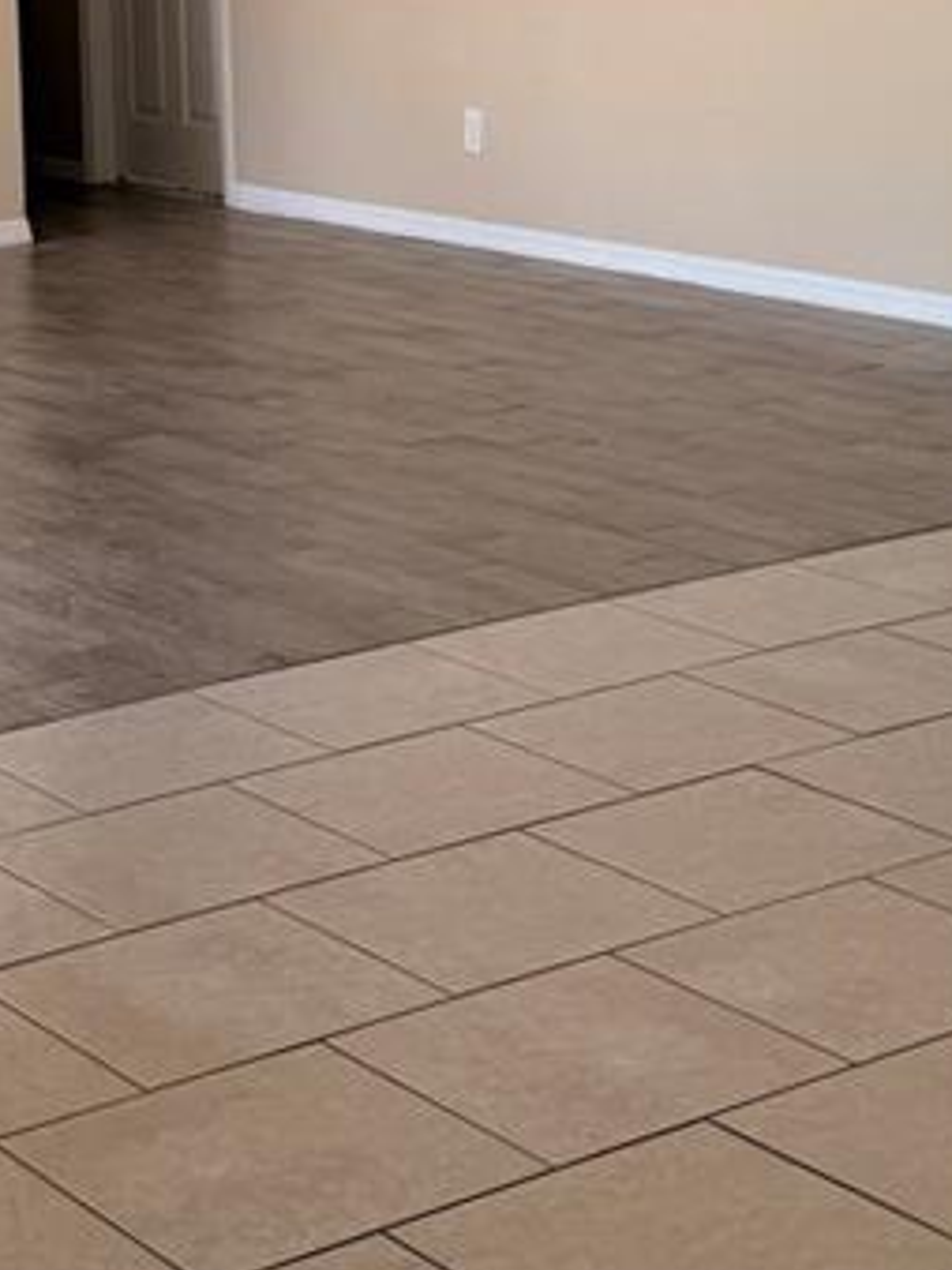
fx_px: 3119
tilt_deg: -2.5
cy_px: -79
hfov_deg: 17.3
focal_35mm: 85
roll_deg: +1.4
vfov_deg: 21.9
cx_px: 292
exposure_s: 1/121
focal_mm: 6.76
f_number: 1.78
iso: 80
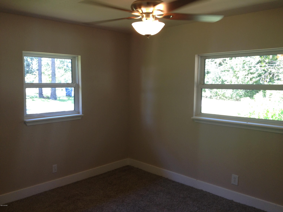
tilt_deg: -6.0
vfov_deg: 40.7
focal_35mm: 35
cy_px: 106
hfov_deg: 52.6
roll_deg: +0.1
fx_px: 286
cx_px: 142
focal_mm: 4.28
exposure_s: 1/60
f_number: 2.4
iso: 64
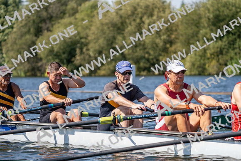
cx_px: 120
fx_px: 1373
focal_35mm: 205
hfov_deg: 10.0
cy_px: 80
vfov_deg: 6.7
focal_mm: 205
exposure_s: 1/2000
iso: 250
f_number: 5.6
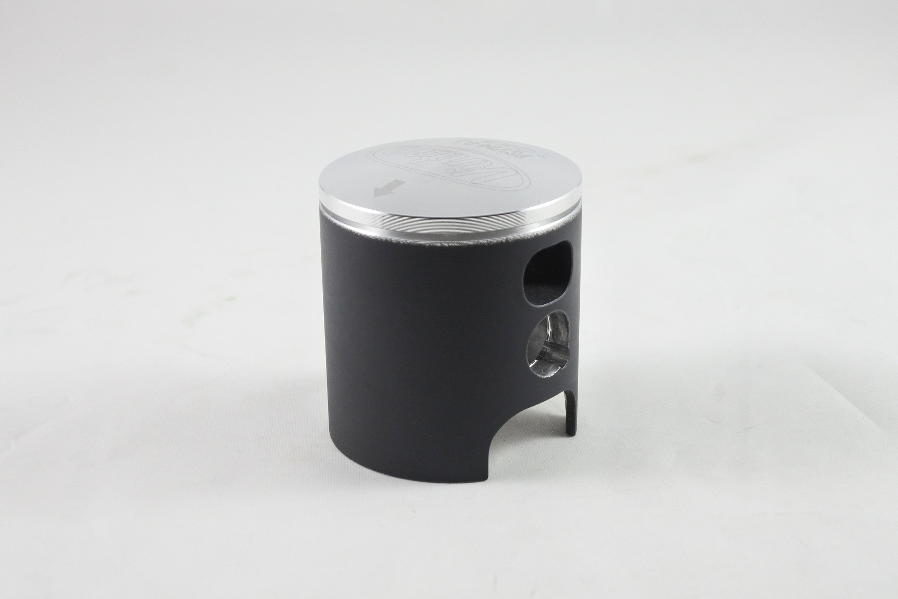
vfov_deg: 27.5
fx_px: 1222
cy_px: 300
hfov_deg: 40.3
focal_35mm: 49
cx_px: 449
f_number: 4.5
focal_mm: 18.4
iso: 720
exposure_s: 1/125
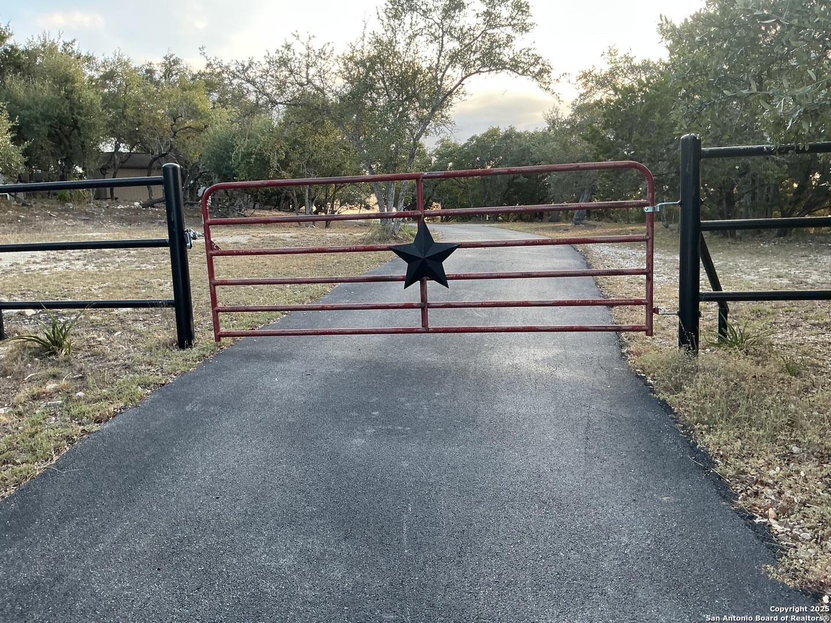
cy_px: 312
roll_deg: +1.3
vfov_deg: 48.2
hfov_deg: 61.7
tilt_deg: -6.9
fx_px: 696
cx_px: 416
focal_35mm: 29
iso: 32
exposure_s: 1/163
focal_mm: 3
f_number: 1.8
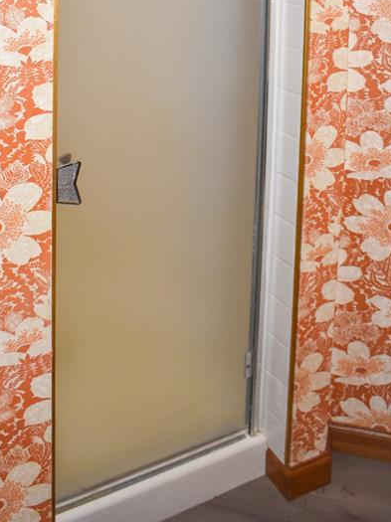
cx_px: 141
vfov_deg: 48.2
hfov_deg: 37.4
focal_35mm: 38
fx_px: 573
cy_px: 172
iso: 800
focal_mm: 18
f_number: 5
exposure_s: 1/80
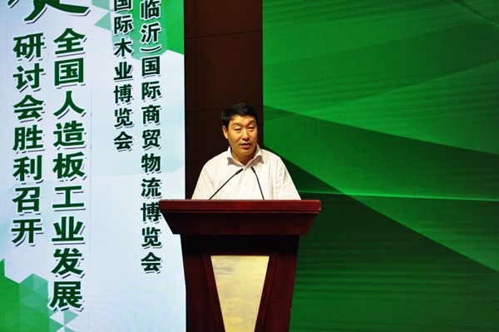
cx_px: 250
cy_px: 166
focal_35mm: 57
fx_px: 789
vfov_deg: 23.7
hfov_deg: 35.1
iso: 500
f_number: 5
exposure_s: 1/100
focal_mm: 38
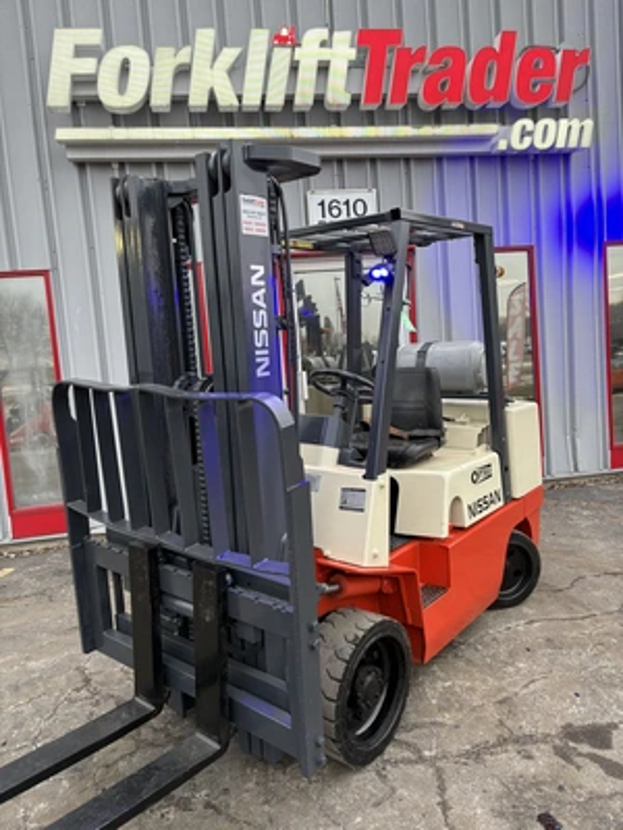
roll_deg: +5.4
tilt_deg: -3.4
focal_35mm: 26
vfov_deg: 67.3
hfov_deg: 53.1
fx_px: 624
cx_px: 312
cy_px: 415
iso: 125
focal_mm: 5.96
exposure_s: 1/75
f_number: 1.6
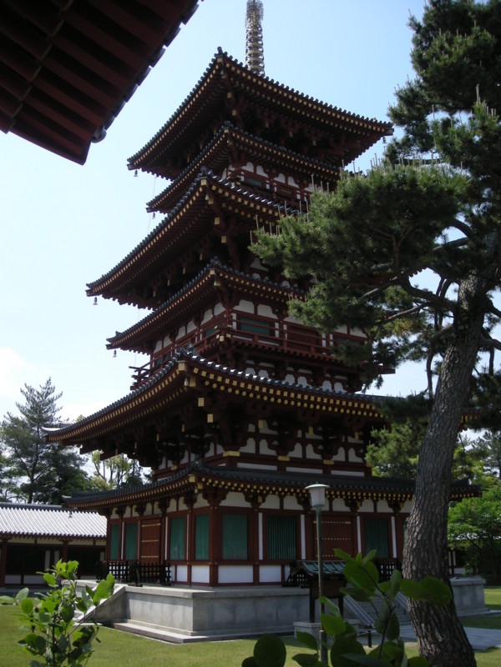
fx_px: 675
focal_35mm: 35
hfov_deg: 40.7
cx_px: 250
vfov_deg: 52.6
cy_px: 334
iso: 50
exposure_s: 1/208
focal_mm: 5.7
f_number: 5.7
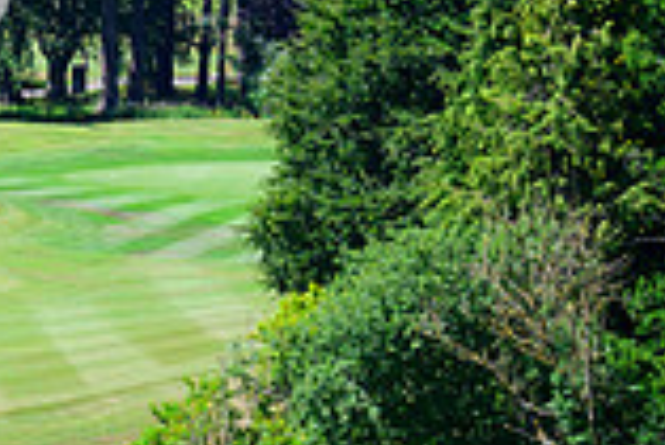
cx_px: -491
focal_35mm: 628
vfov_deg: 2.2
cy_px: -273
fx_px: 11611
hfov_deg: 3.3
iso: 800
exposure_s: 1/5000
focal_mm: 170
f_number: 4.8
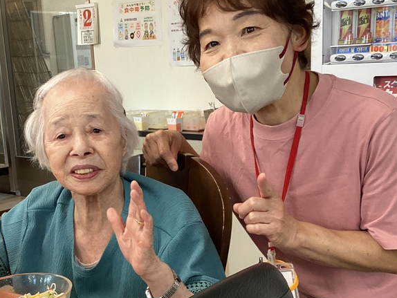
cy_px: 211
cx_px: 163
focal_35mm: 54
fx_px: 620
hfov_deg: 35.4
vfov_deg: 26.8
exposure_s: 1/60
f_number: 2.4
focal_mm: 3.3
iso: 100
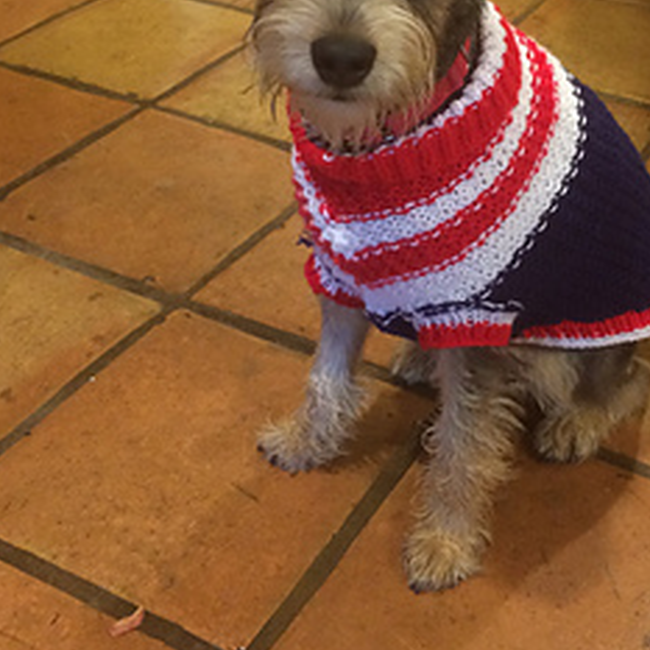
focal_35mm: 55
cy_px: 145
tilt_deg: -31.2
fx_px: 1168
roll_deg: +1.5
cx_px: 464
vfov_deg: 30.4
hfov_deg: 30.7
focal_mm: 4.15
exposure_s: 1/24
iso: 250
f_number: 2.2
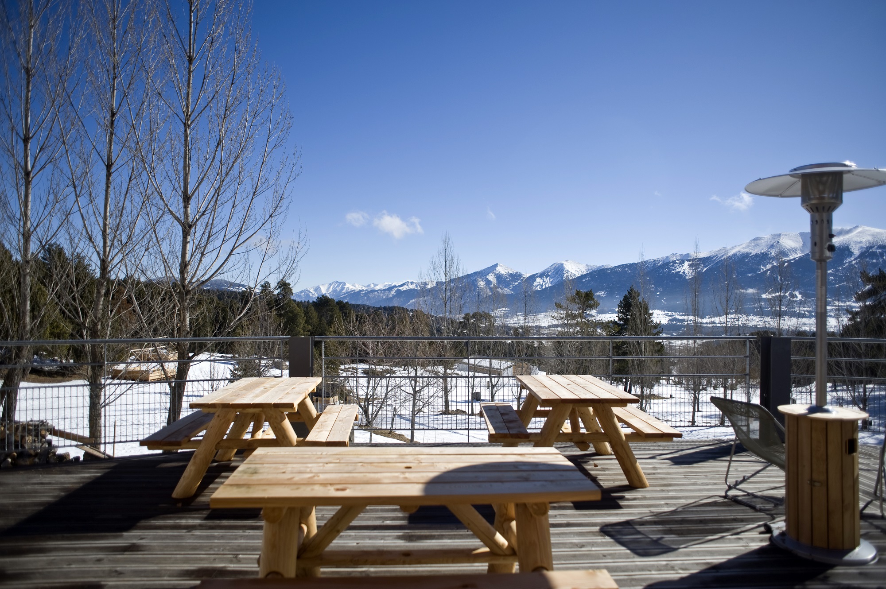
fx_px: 590
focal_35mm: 24
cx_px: 443
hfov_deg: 73.8
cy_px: 294
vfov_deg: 53.1
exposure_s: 1/2500
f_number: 3.5
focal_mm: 24
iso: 100
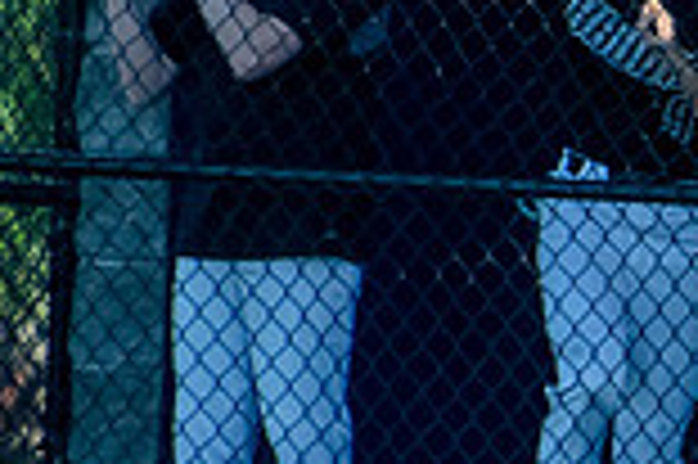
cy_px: 286
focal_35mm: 1967
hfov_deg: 1.0
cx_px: 869
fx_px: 38097
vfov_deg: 0.7
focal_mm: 350
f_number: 6.3
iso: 2500
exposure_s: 1/2000
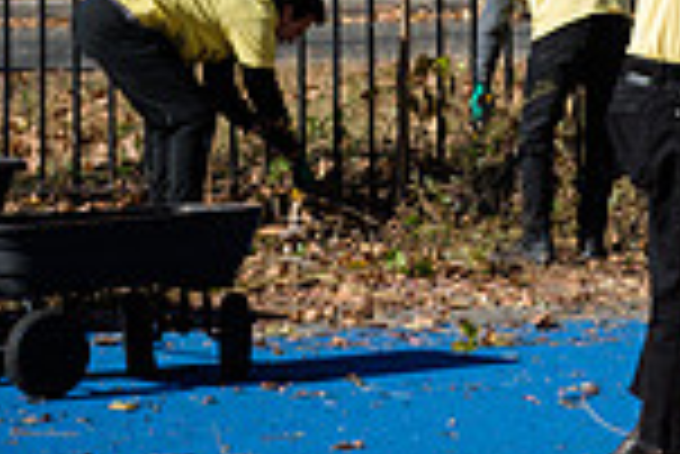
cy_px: -83
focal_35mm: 269
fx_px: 5086
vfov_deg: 5.1
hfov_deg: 7.5
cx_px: 1049
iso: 100
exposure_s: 1/500
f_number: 5
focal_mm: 70
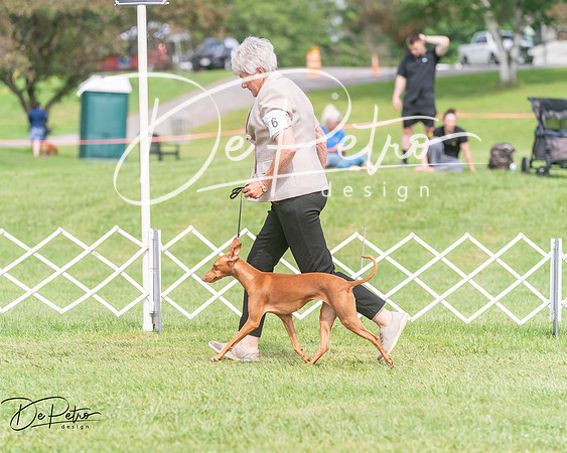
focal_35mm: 173
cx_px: 284
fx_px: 2909
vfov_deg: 8.9
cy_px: 226
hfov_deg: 11.1
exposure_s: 1/1250
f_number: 4
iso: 320
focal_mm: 154
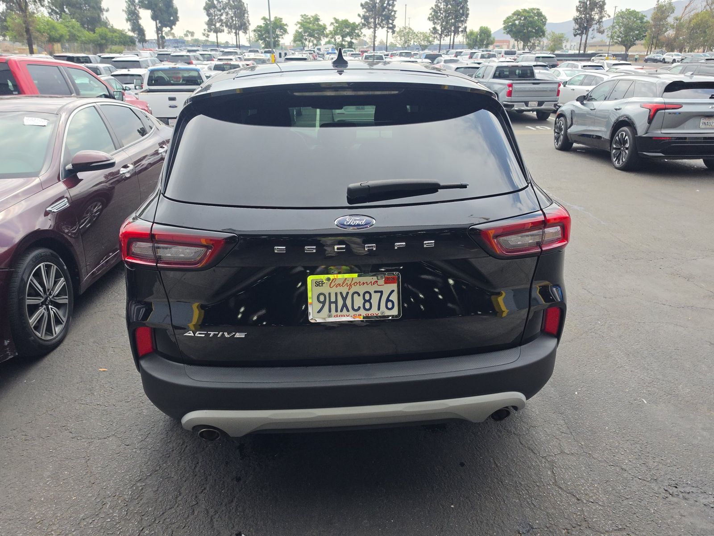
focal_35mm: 23
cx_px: 357
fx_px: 474
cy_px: 268
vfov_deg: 58.9
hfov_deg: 73.9
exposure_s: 1/2889
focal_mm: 6.5
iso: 63
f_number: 1.4
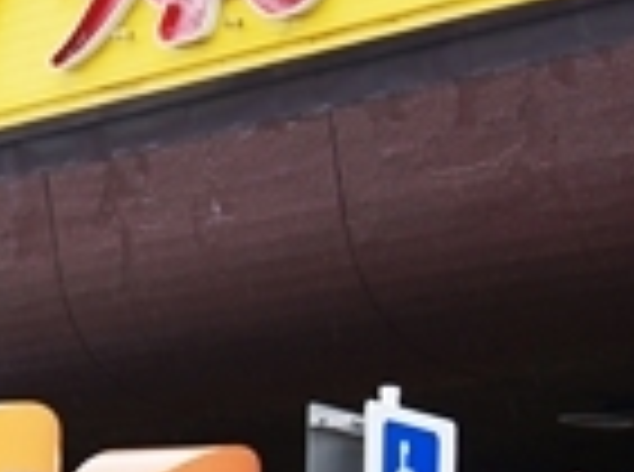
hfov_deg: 8.3
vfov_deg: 6.2
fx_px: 4343
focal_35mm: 238
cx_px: -135
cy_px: 310
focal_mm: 29
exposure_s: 1/160
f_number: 4.5
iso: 200
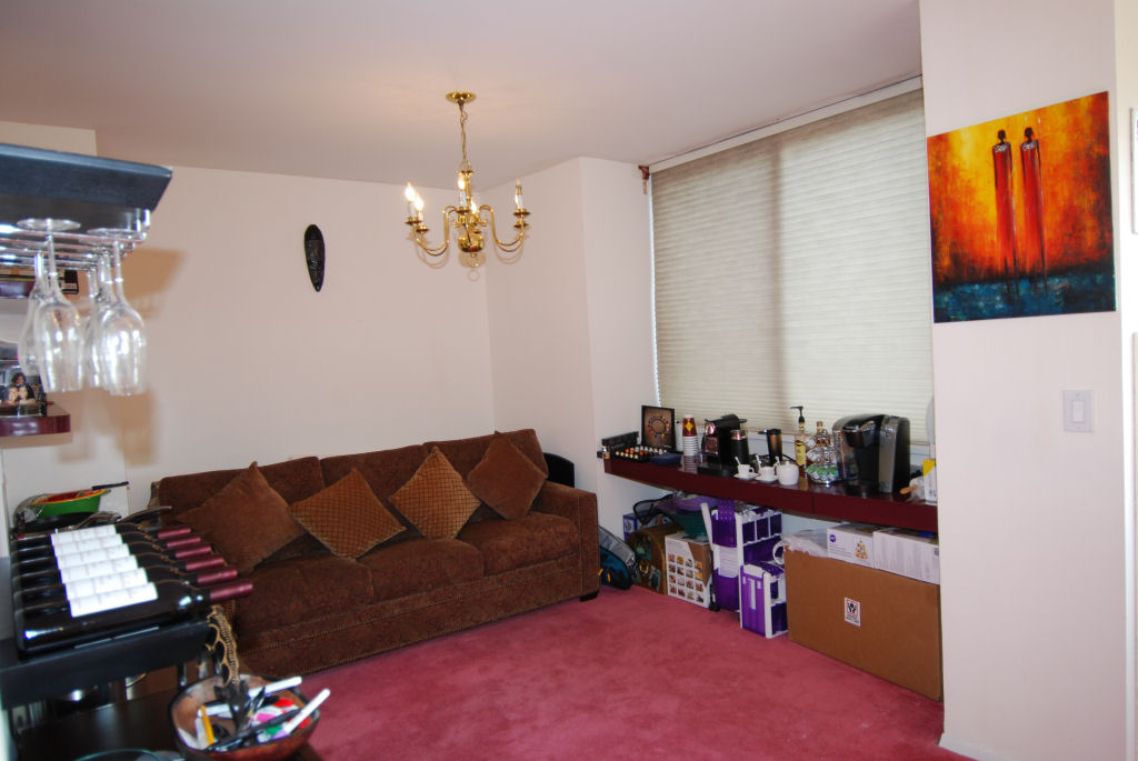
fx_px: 712
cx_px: 569
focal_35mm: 22
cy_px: 380
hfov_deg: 77.3
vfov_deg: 56.3
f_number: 4
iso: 200
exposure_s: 1/60
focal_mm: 15
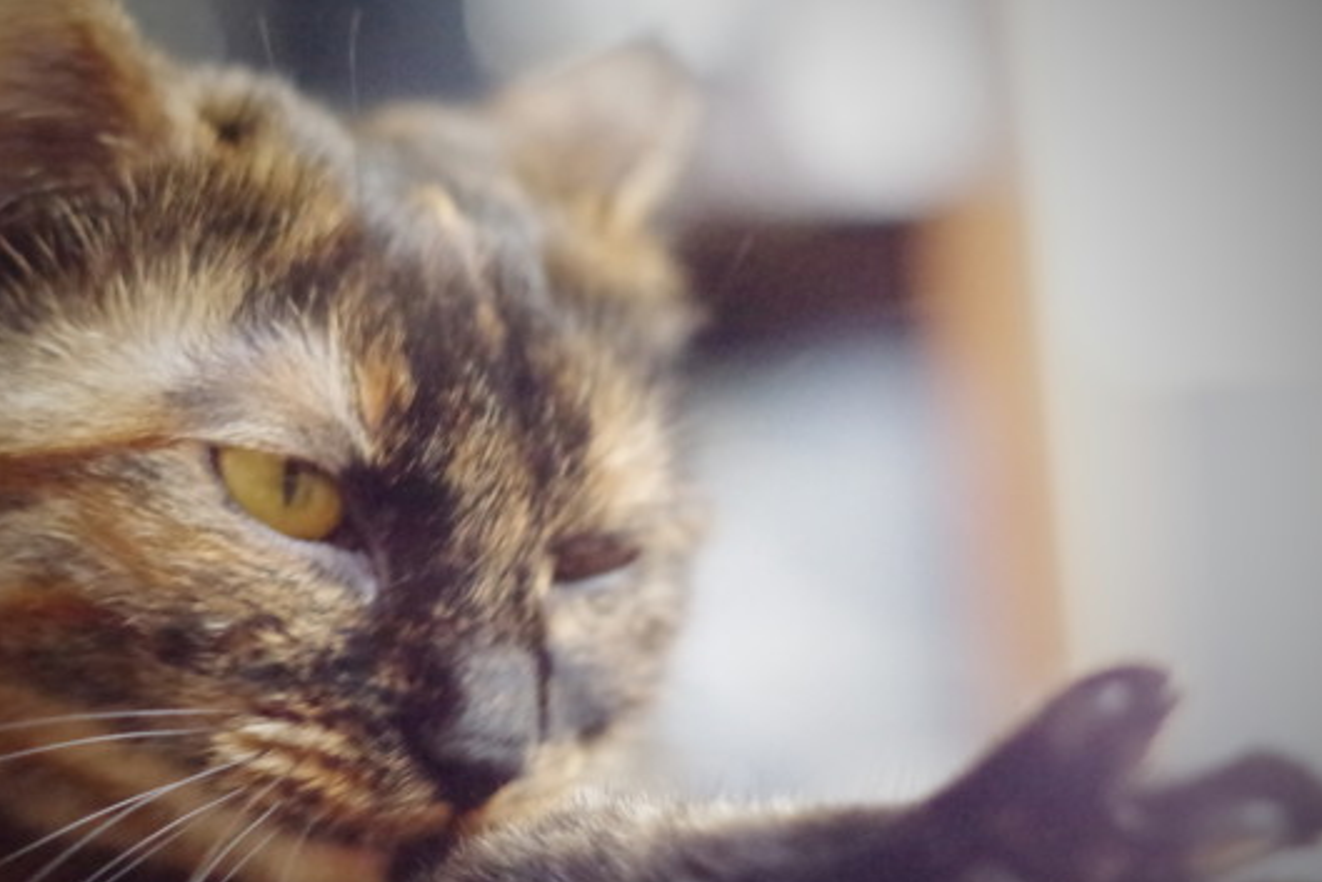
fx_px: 3122
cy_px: 495
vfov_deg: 16.1
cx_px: 580
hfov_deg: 23.9
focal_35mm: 85
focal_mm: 50
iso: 16000
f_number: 2.8
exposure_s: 1/250
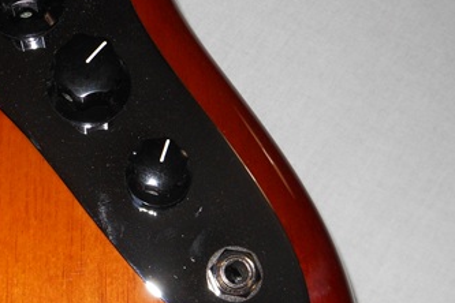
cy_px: 126
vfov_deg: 25.0
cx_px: 129
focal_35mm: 54
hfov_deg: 36.2
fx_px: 682
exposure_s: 1/25
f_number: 10.2
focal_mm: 4.5
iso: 200
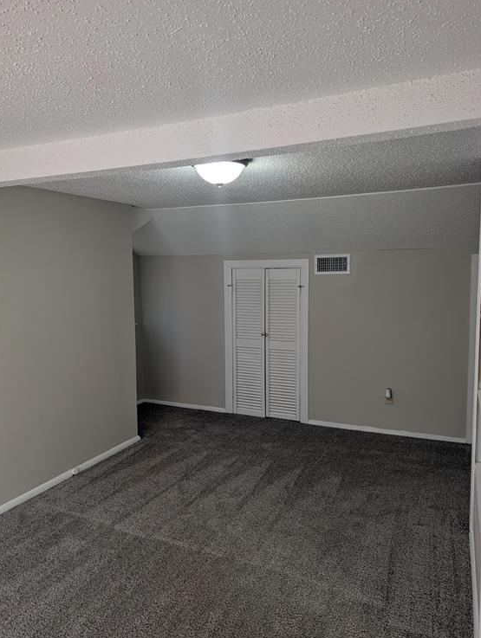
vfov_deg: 69.3
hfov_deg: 55.0
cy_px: 311
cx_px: 233
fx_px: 462
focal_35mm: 25
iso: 51
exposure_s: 1/120
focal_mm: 6.9
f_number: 1.68
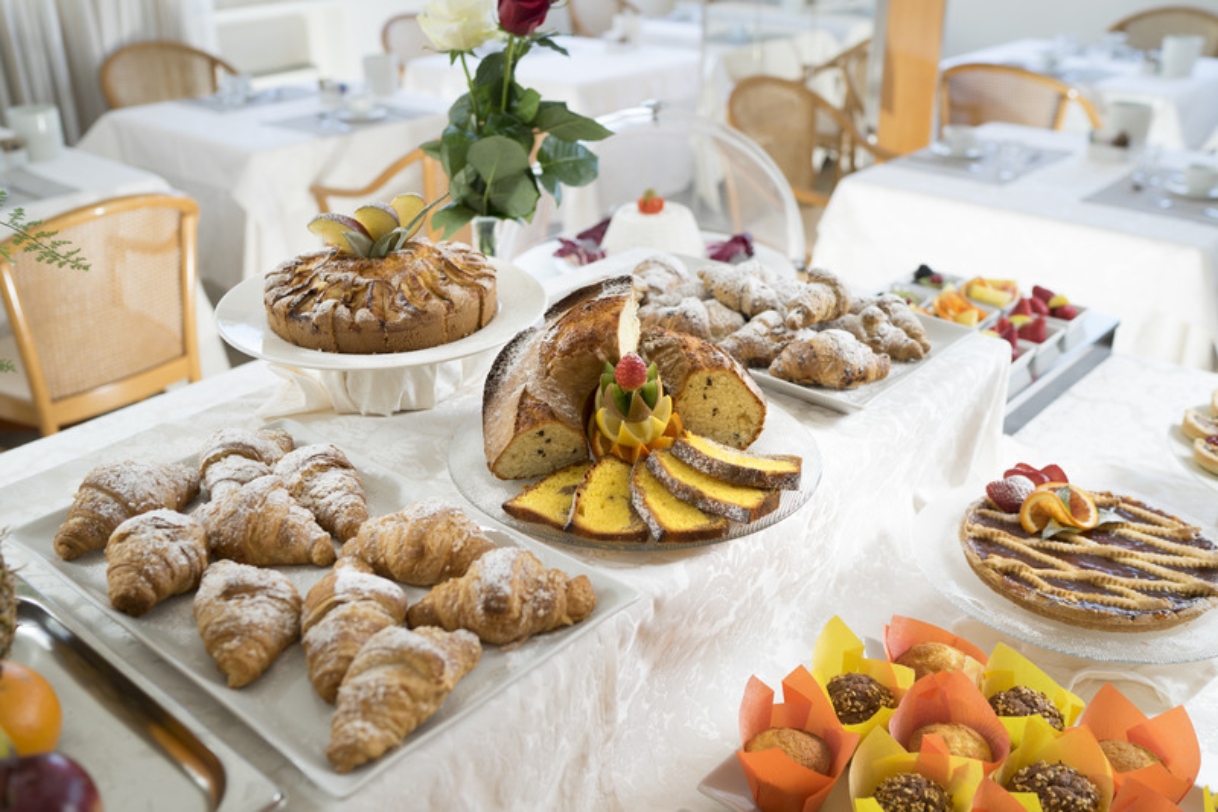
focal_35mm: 35
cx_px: 609
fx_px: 1184
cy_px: 406
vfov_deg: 37.8
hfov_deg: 54.4
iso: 100
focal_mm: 35
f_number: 3.5
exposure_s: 1/100
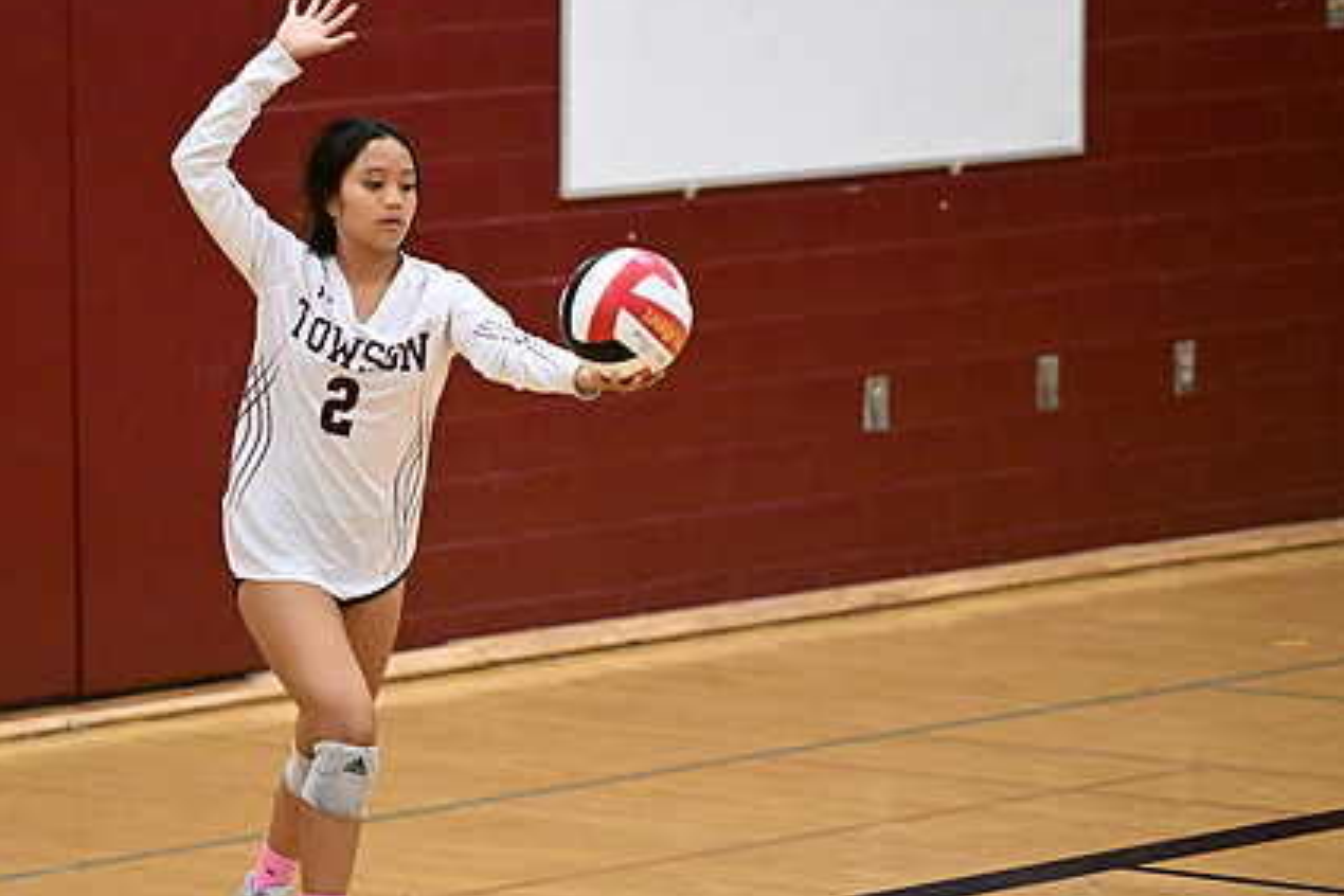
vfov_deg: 5.0
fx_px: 10229
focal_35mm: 274
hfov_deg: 7.5
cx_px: 454
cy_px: 370
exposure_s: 1/1000
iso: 14400
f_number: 2.8
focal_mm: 200
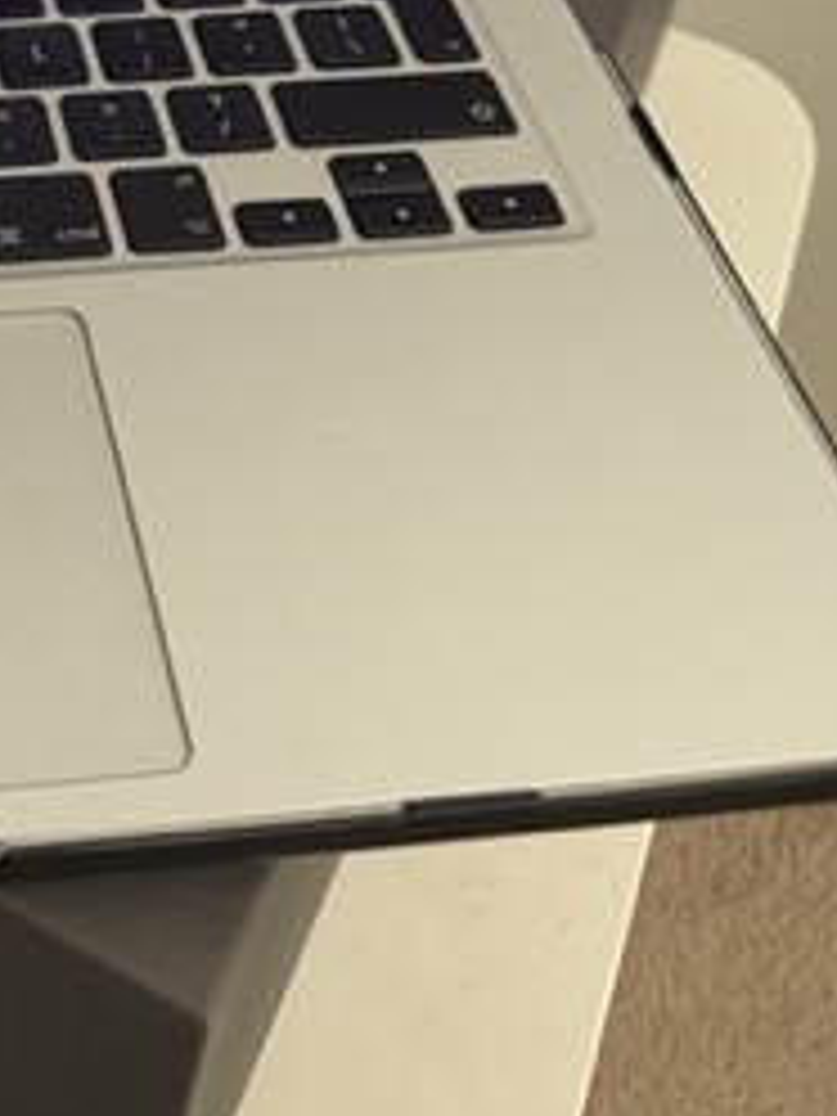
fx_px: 1999
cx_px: -225
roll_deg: +1.0
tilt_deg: -35.6
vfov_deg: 27.4
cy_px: -234
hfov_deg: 21.6
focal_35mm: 62
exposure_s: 1/75
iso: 200
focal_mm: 6.76
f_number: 1.78
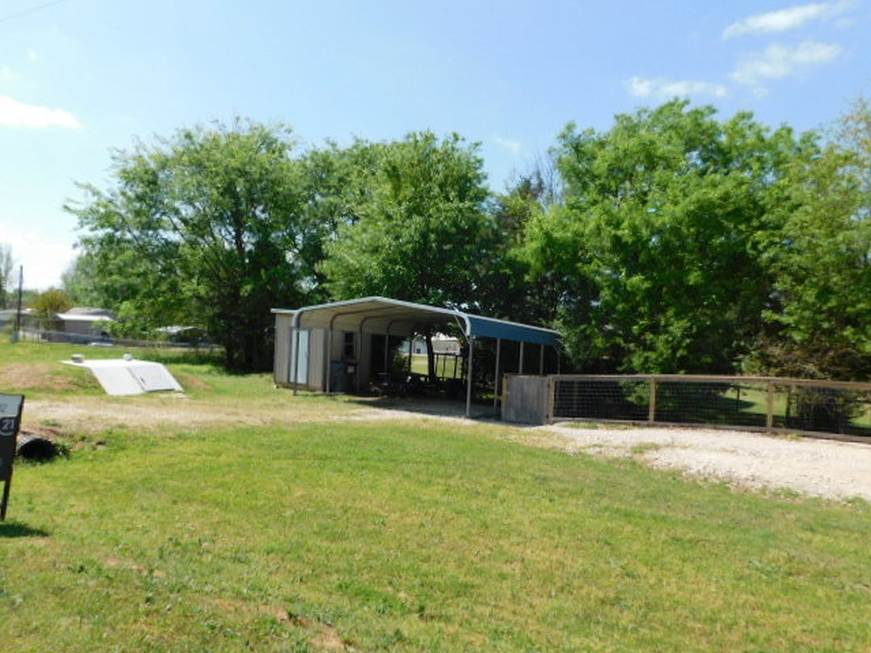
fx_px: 604
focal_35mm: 24
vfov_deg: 56.8
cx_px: 436
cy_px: 326
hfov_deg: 71.6
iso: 125
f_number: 3
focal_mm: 4.1
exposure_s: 1/1250
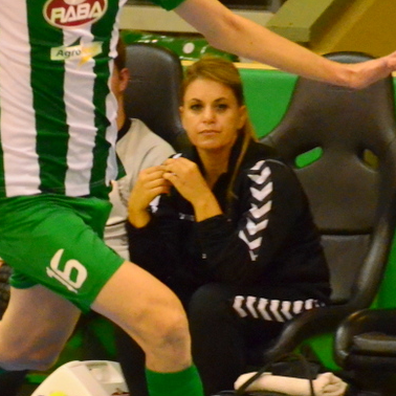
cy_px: 263
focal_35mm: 727
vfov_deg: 2.4
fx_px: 9409
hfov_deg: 2.4
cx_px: 128
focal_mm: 180
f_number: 5
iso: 6400
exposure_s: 1/640
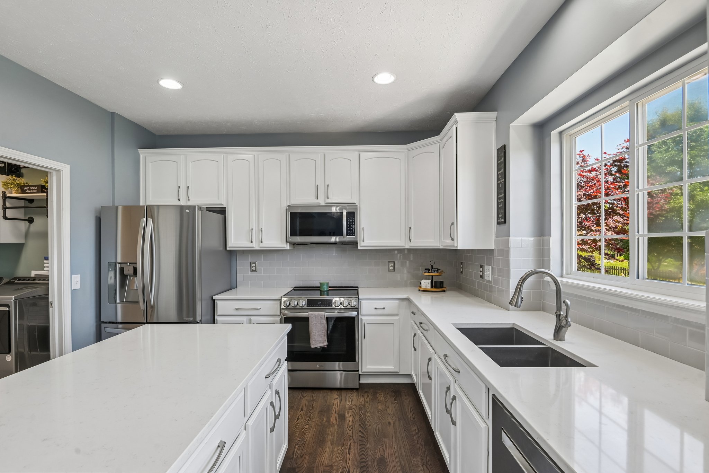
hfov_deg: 96.7
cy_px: 236
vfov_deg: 73.7
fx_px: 315
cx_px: 354
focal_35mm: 16
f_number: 8
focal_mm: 16
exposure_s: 1/15
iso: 100
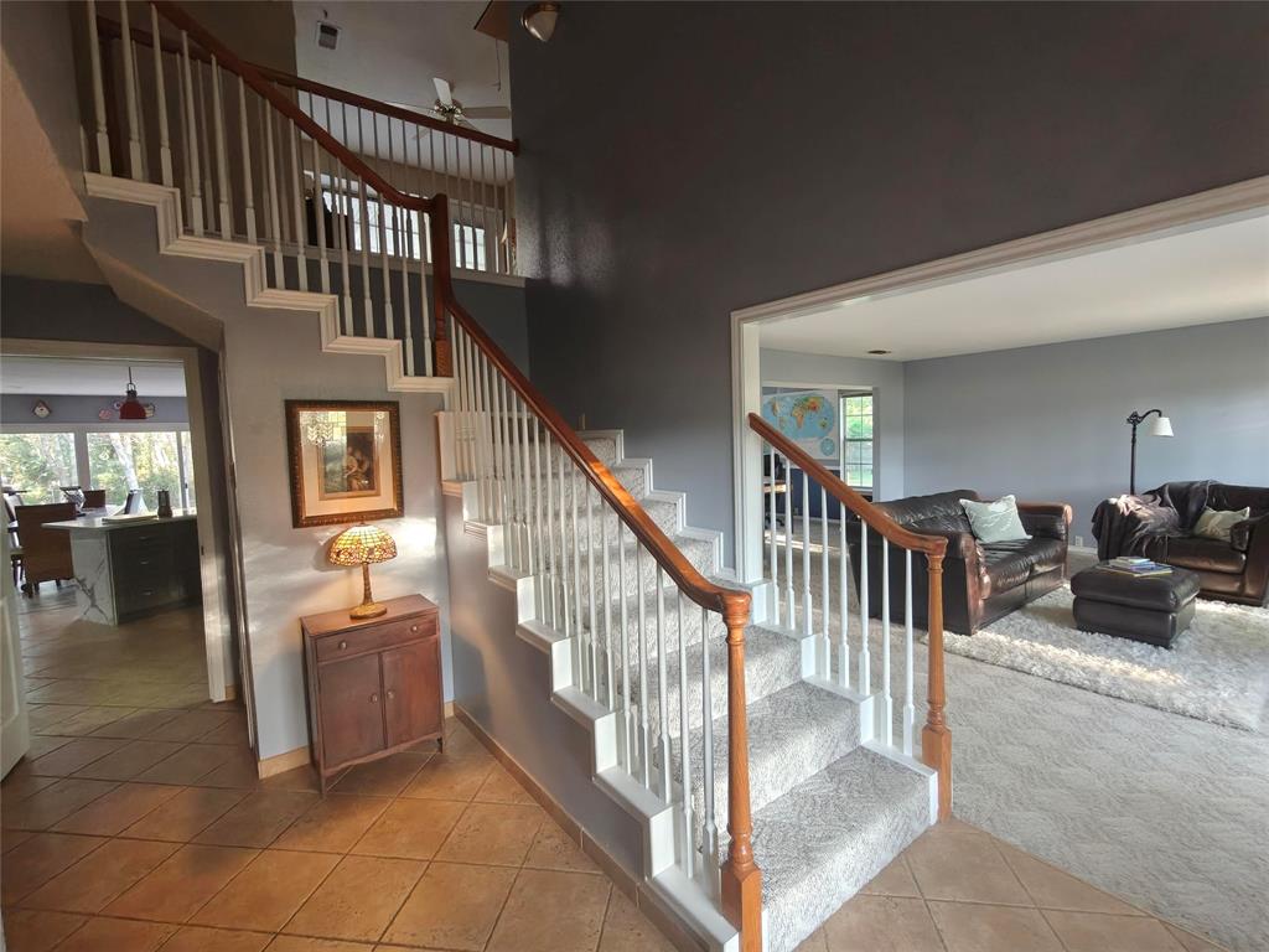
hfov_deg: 98.2
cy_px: 476
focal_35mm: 15
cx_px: 634
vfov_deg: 81.7
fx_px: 550
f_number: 2
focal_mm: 2.3
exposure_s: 1/80
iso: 6400
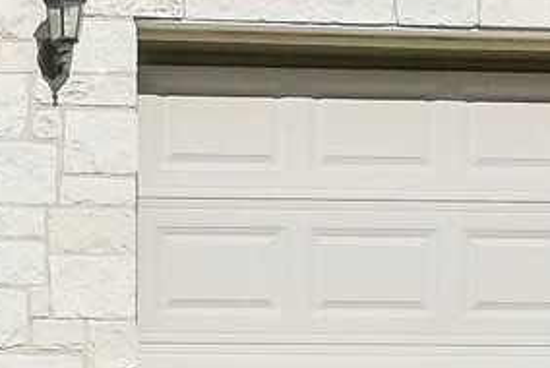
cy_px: 113
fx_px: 1652
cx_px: -385
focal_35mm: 108
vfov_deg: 12.7
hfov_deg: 16.4
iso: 400
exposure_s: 1/2500
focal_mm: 10
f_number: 8
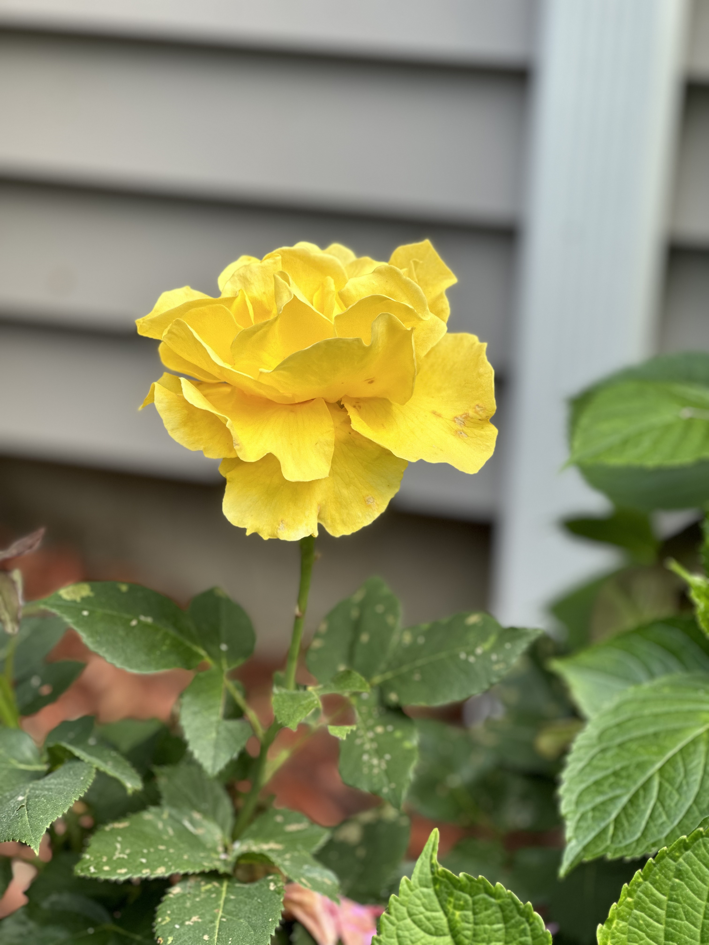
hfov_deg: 19.1
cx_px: 354
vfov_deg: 25.3
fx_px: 2103
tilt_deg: -21.8
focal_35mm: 77
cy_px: 472
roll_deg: -2.9
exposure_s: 1/121
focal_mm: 9
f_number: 2.8
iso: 20
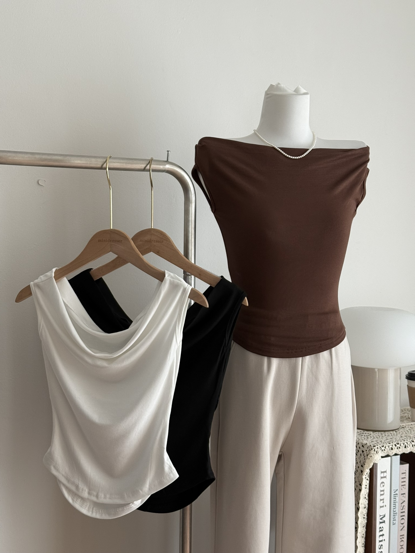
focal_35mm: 48
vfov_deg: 39.7
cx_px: 208
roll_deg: -1.7
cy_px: 276
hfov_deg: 30.3
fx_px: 767
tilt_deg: -1.8
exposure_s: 1/60
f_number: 1.78
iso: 125
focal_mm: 6.76
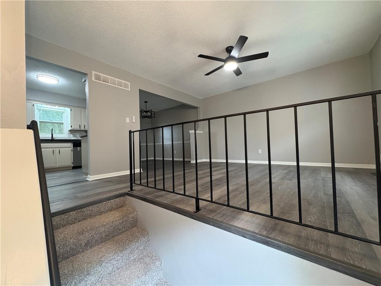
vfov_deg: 85.7
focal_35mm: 14
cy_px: 143
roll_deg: +3.1
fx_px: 154
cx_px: 190
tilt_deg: +2.6
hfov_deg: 102.1
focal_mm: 2.22
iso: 400
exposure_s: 1/59
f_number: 2.2
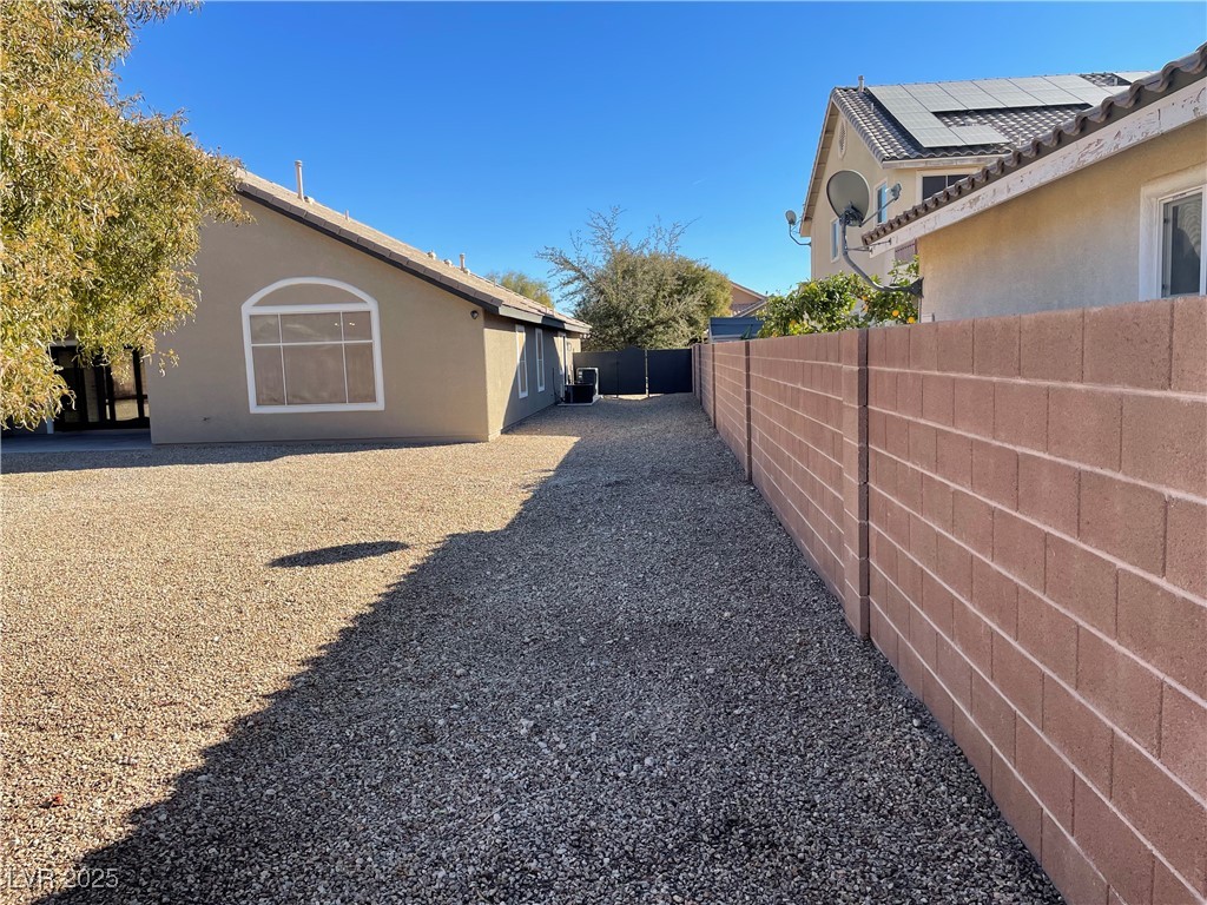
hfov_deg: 67.3
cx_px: 604
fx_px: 907
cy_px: 452
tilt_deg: -5.8
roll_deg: +2.5
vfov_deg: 53.1
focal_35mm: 26
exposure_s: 1/1949
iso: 32
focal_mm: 4.2
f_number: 1.6
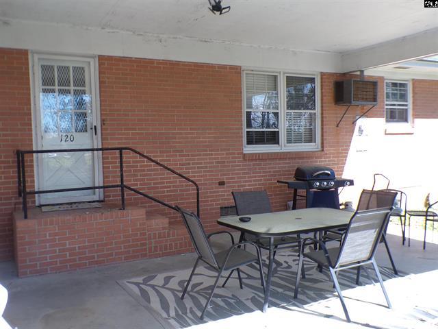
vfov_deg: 44.2
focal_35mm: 32
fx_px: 405
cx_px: 219
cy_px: 164
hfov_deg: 56.8
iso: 100
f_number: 3.2
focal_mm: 5.8
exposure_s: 1/180
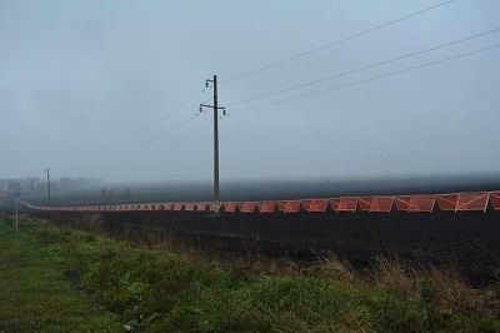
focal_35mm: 33
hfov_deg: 57.3
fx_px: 458
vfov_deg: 39.9
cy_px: 166
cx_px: 250
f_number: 6.3
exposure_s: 1/160
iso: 200
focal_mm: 22
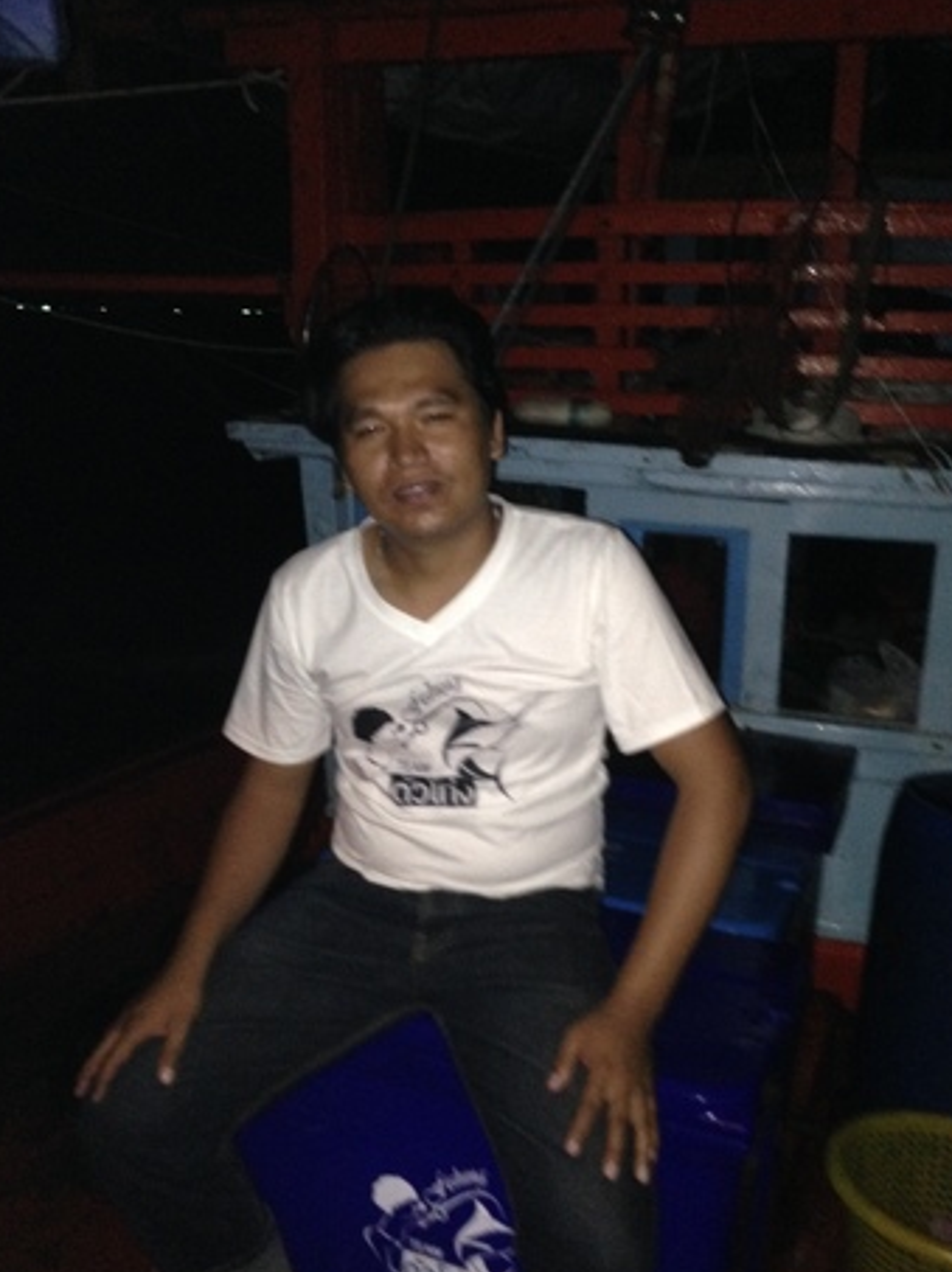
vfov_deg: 52.7
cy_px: 640
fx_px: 1285
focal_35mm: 35
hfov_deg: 40.6
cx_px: 466
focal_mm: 4.12
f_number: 2.4
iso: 400
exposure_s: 1/16
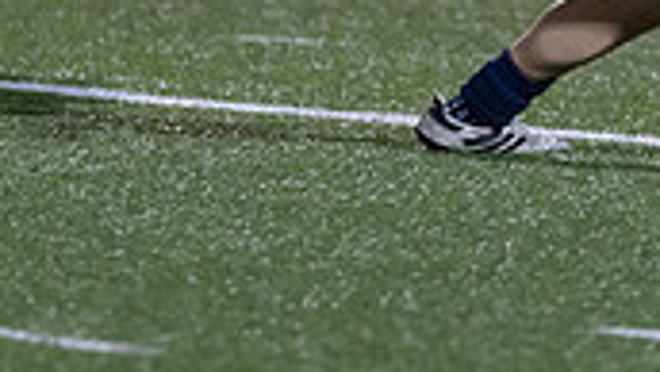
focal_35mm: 1130
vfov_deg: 1.1
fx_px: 19788
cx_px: 940
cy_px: -416
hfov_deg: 1.9
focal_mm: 200
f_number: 2.8
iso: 2500
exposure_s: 1/1000
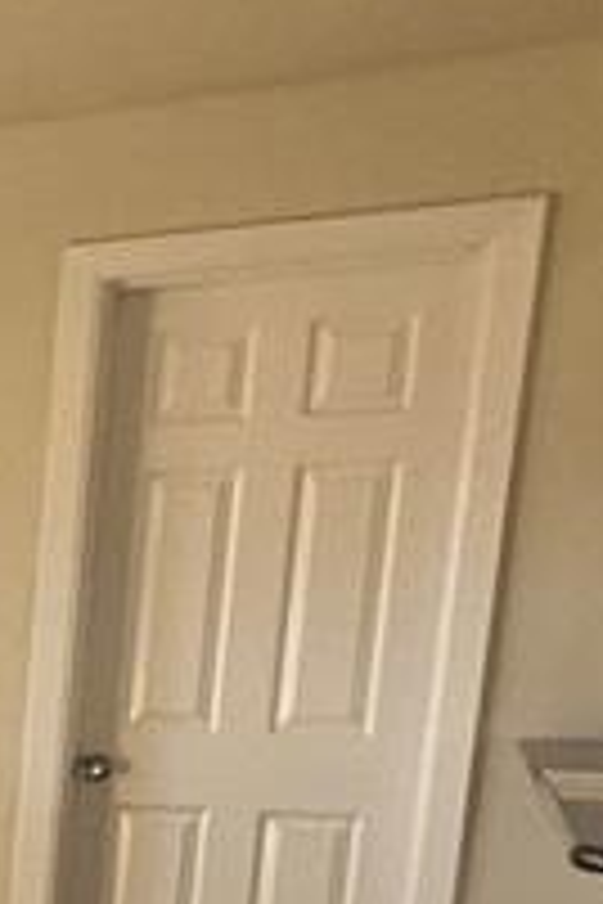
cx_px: -950
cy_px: 947
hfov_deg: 12.8
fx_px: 1859
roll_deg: +0.2
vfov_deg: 25.7
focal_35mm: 74
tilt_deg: -10.8
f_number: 2.2
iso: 125
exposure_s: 1/99
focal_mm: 2.22
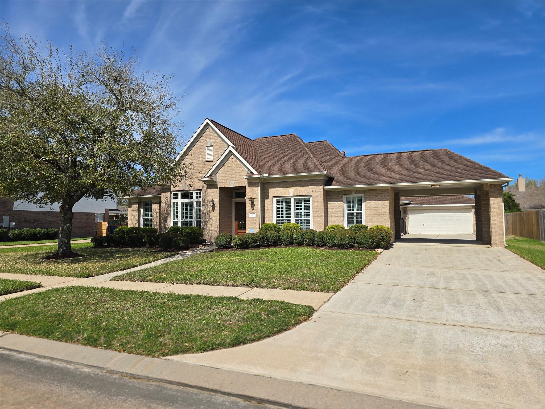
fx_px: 362
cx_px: 272
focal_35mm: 23
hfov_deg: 73.9
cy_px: 204
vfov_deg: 58.9
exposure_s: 1/1242
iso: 12
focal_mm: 6.3
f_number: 1.7
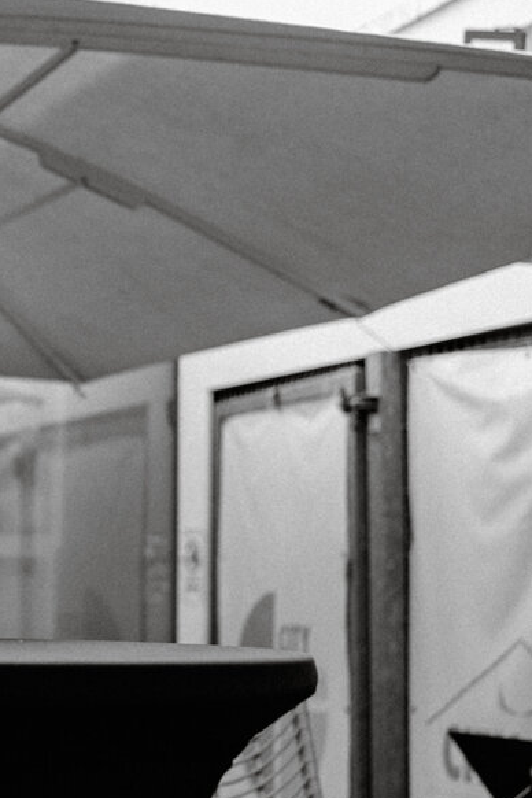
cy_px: 499
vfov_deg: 26.2
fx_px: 1707
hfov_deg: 16.7
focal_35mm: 77
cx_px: -169
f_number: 2.7
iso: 400
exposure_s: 1/250
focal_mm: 28
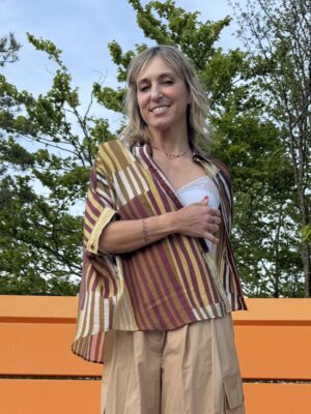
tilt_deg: -1.8
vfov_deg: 71.6
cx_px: 156
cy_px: 207
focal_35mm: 24
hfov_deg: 56.8
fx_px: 287
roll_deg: -1.3
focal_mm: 6.76
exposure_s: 1/1292
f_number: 1.78
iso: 80
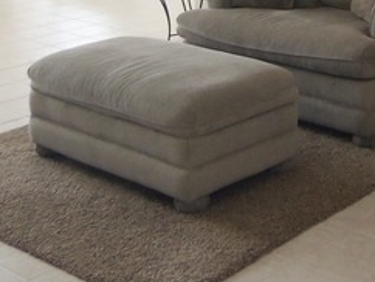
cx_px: 394
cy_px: -50
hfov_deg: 24.8
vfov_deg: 18.9
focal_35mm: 74
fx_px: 802
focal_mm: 5.1
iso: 200
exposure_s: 1/40
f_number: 3.9
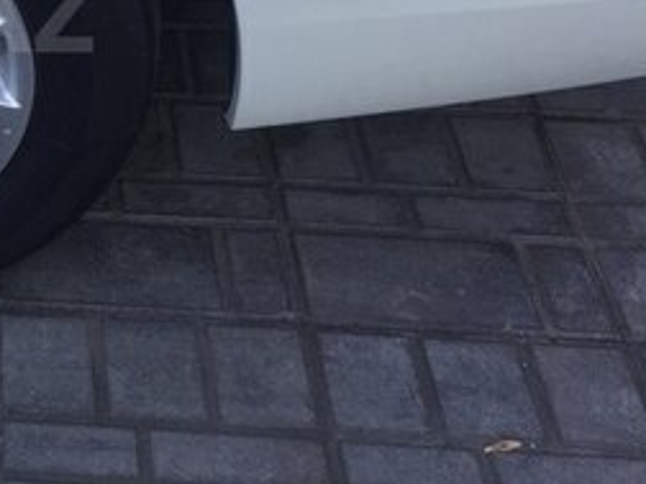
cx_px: -169
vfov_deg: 18.9
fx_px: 1418
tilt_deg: -42.6
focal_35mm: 76
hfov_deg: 23.1
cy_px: 14
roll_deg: -8.5
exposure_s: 1/161
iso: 32
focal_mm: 4.15
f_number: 2.2
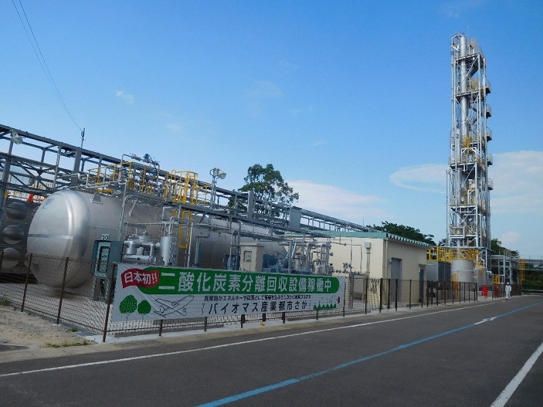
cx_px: 272
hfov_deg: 69.4
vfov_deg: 54.9
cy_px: 204
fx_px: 392
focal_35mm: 25
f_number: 6.8
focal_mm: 4.5
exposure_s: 1/500
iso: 125
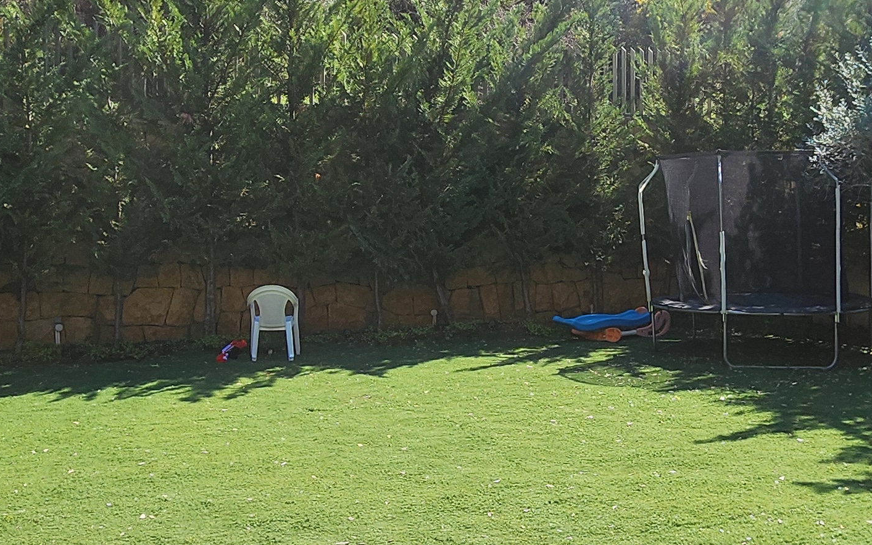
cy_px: 235
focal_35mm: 39
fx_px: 927
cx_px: 467
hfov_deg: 50.3
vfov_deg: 32.7
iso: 50
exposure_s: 1/1387
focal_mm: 2.2
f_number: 2.2
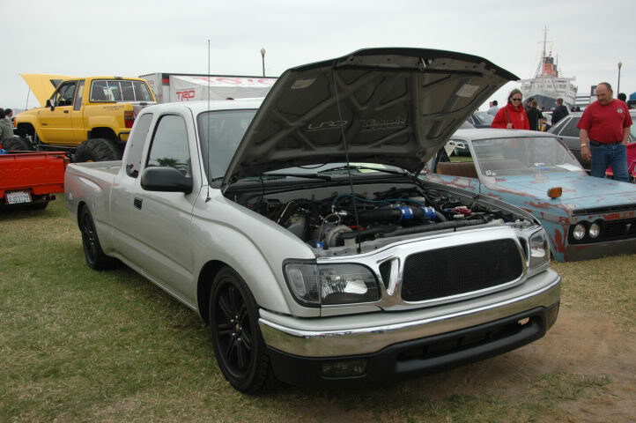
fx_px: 635
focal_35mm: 36
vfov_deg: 36.8
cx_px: 318
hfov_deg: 53.2
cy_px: 212
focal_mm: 24
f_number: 3.8
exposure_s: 1/1250
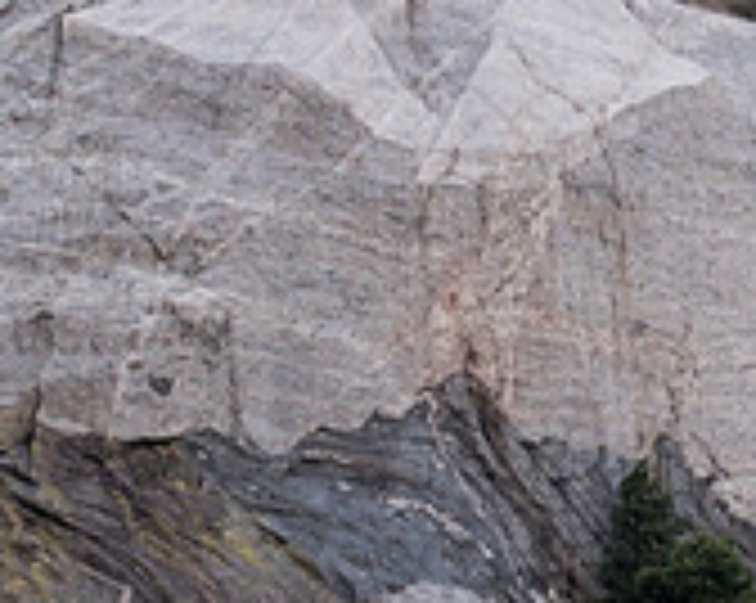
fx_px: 8470
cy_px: -68
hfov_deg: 5.1
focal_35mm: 379
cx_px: 1098
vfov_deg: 4.1
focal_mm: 100
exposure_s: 1/250
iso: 800
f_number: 2.8
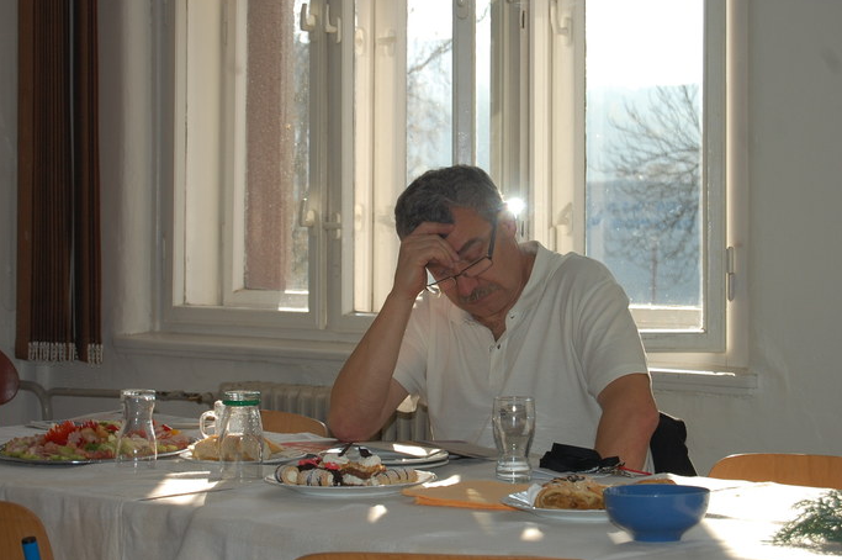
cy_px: 243
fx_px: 2257
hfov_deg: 21.1
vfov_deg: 14.1
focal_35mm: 97
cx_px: 468
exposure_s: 1/500
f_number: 5.6
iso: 250
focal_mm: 55
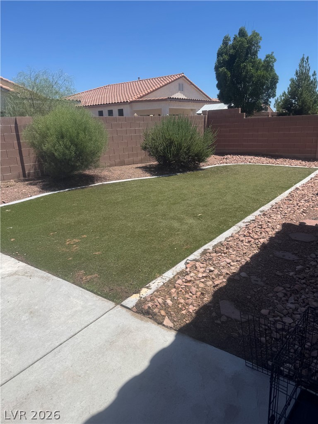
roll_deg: +2.1
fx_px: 294
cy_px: 212
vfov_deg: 71.6
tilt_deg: -16.8
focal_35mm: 24
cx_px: 159
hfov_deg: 56.8
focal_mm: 6.76
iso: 80
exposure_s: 1/4950
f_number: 1.78
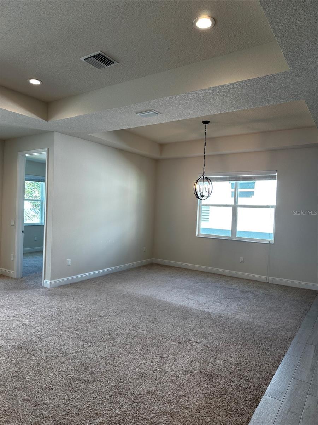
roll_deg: -2.2
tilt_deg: +0.4
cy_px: 212
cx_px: 159
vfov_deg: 71.6
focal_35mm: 24
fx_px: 294
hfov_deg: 56.8
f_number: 1.78
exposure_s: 1/163
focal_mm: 6.86
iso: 80
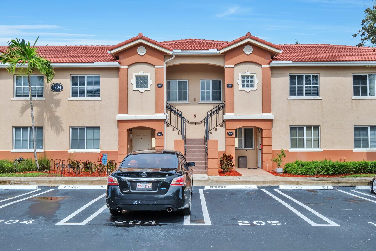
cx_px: 188
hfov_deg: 61.9
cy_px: 126
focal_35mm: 30
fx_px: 313
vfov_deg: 43.6
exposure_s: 1/2400
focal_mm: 20
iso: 800
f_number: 8
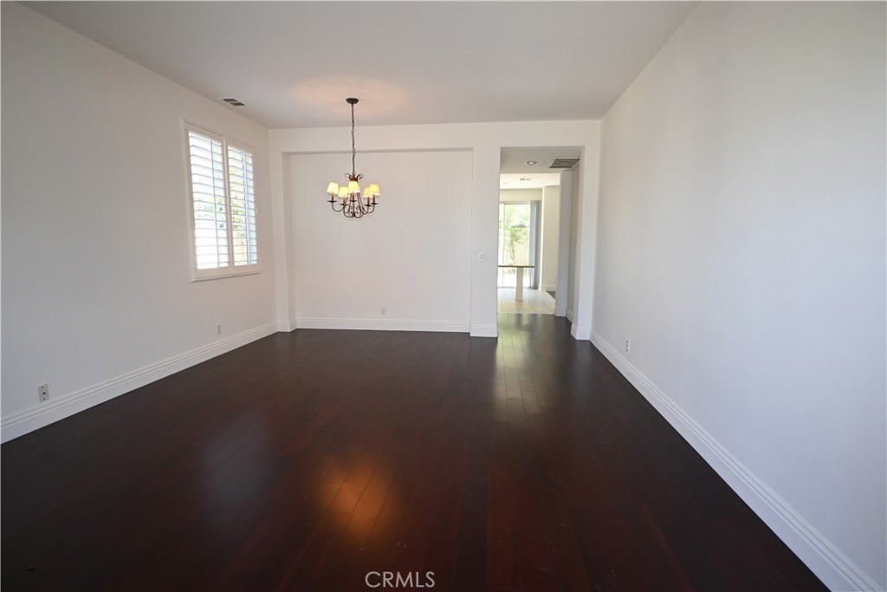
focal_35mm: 18
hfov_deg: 90.0
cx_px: 444
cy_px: 296
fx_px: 444
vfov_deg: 67.4
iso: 250
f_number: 4
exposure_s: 1/60
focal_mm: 12
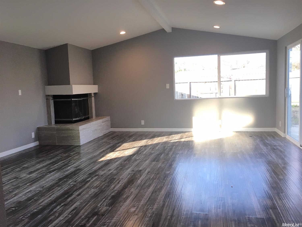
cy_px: 114
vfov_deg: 48.2
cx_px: 151
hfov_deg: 61.7
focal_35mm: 29
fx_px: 253
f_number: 2.2
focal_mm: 4.15
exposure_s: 1/30
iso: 25
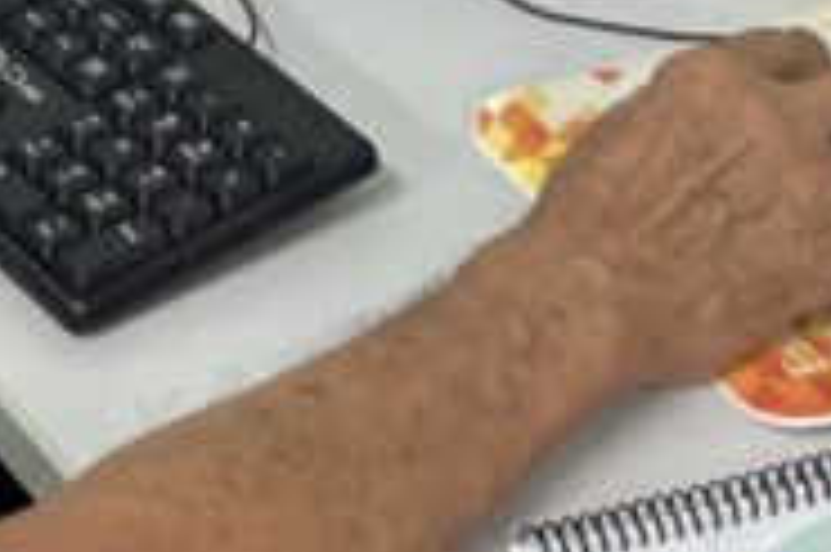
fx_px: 3459
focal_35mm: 150
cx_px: 135
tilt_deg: -24.3
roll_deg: +0.4
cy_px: -381
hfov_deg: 13.6
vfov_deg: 8.8
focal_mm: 5.96
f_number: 1.6
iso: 125
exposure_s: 1/60
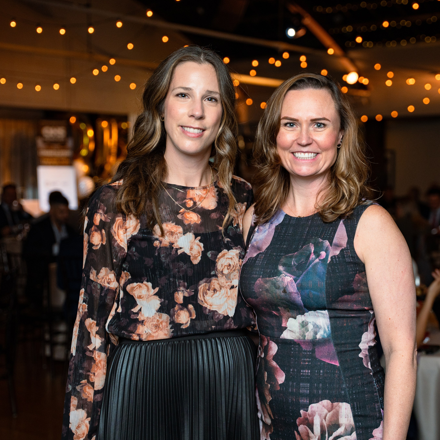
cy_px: 218
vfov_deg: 24.7
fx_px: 1007
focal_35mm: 70
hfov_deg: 24.6
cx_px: 288
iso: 1250
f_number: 2.8
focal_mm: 49.1
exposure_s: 1/200
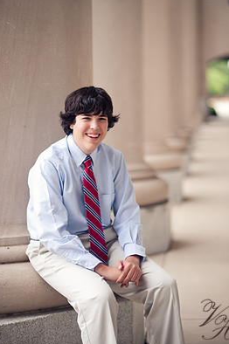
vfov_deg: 21.0
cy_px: 161
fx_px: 927
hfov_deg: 14.1
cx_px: 126
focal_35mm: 97
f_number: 1.8
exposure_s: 1/160
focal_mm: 85
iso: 200
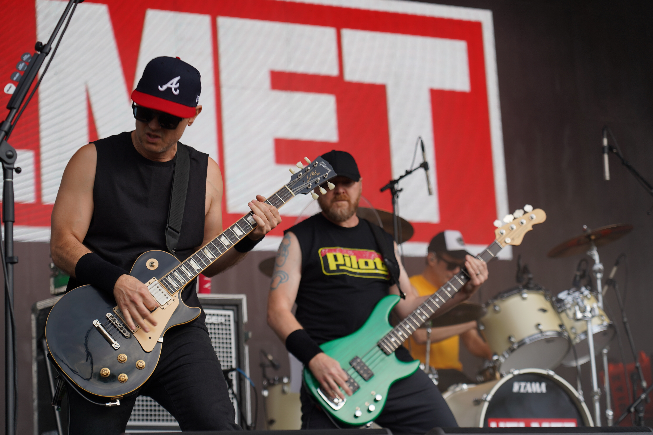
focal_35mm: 105
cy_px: 218
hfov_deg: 19.5
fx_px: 1904
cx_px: 326
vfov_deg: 13.0
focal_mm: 105
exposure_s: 1/160
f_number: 4.5
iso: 100
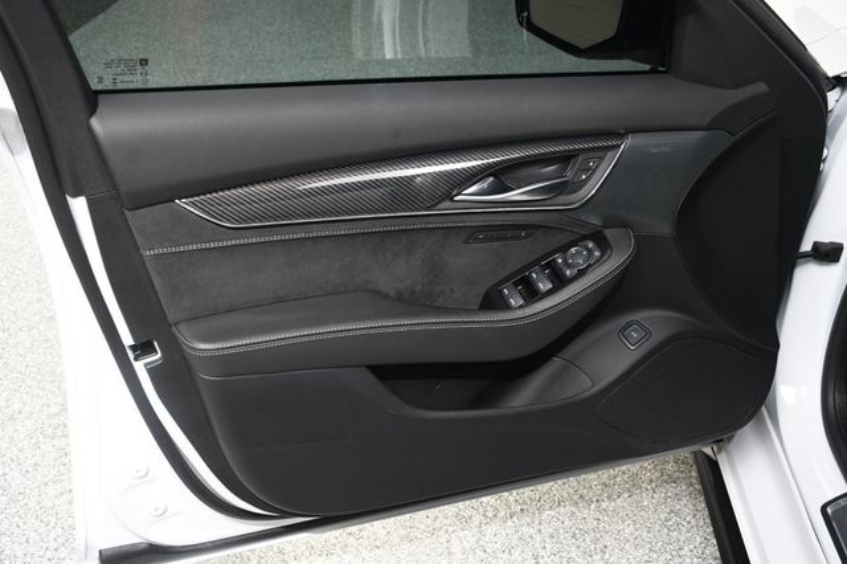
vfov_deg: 33.4
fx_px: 941
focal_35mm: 40
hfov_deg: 48.5
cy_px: 282
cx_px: 424
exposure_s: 1/160
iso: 100
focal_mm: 27
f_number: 7.1
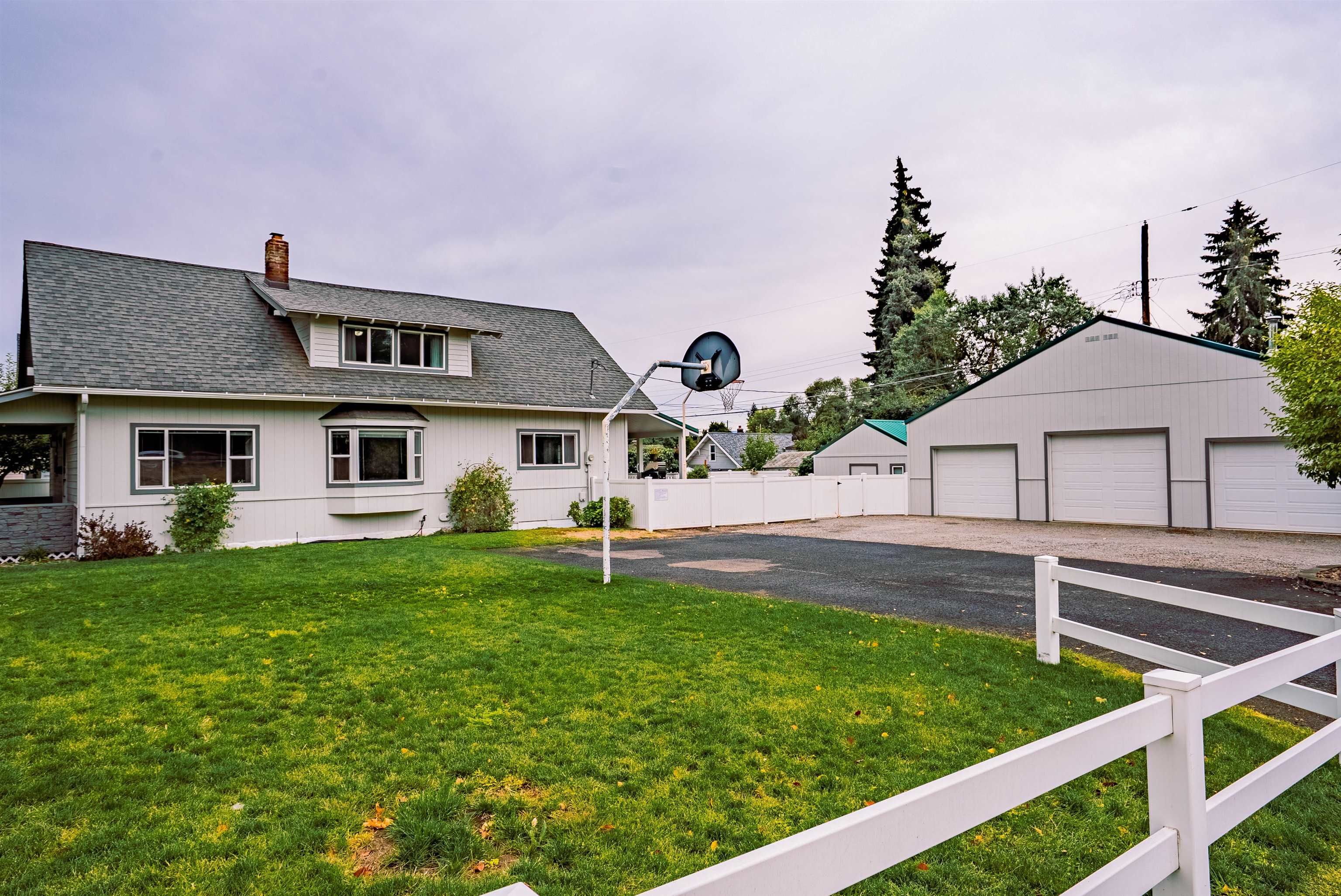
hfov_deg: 81.2
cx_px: 670
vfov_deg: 59.6
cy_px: 448
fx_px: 783
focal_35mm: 21
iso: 400
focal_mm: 21
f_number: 8
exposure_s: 1/8000
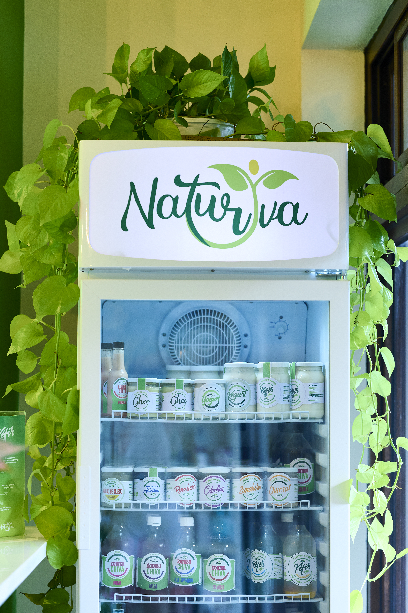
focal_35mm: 85
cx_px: 204
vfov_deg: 23.9
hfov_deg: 16.1
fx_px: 1447
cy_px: 306
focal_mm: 85
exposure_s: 1/125
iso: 500
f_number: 2.8
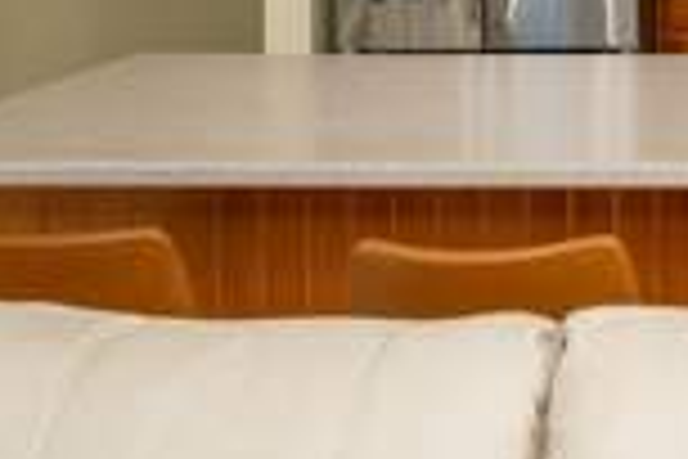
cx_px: 926
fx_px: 1471
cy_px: -234
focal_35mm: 77
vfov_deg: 16.2
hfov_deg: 23.0
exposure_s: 1/60
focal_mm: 24.5
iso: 1000
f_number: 8
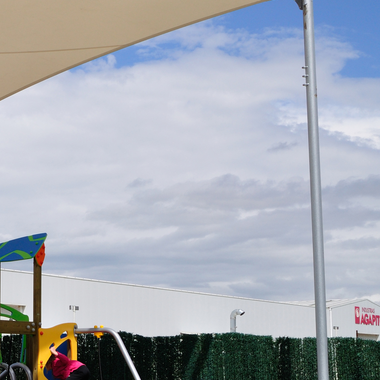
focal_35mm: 83
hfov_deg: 20.0
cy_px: 219
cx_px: -32
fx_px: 1032
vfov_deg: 20.8
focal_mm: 25
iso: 200
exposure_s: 1/500
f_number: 11
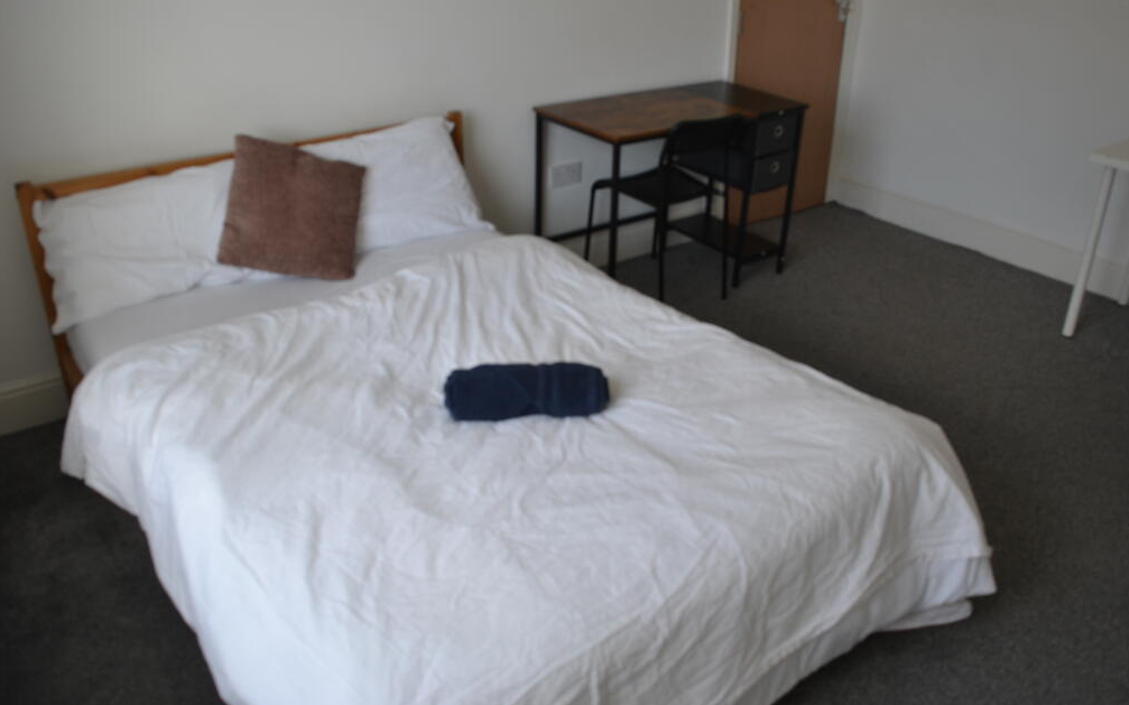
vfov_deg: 44.5
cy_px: 331
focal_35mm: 28
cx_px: 572
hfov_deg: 66.5
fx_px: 861
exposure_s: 1/100
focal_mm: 18
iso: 400
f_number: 5
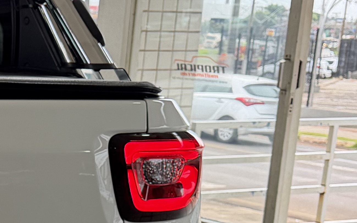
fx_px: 1090
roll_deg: -0.3
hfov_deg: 17.0
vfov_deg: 11.3
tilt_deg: -16.0
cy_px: 325
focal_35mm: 112
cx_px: -165
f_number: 1.78
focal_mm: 6.76
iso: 160
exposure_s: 1/145
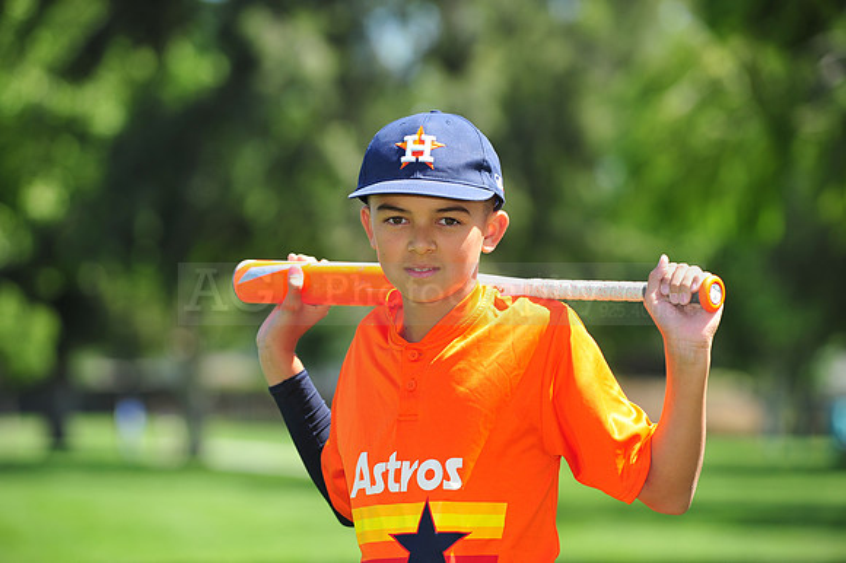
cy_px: 282
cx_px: 423
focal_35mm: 175
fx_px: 4110
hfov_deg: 11.8
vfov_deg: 7.8
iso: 200
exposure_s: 1/640
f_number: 4.5
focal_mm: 175
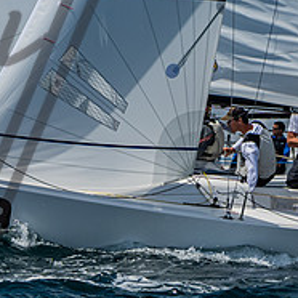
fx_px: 6691
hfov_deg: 2.5
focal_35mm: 687
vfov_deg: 2.6
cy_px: 24
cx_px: -217
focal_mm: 210
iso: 400
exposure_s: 1/2500
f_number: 6.3
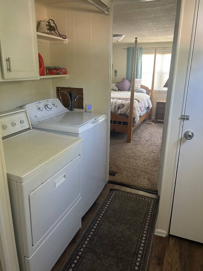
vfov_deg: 67.3
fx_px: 203
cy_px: 136
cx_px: 102
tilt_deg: -16.5
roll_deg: +0.3
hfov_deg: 53.1
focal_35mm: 26
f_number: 1.5
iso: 160
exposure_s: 1/60
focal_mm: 5.7
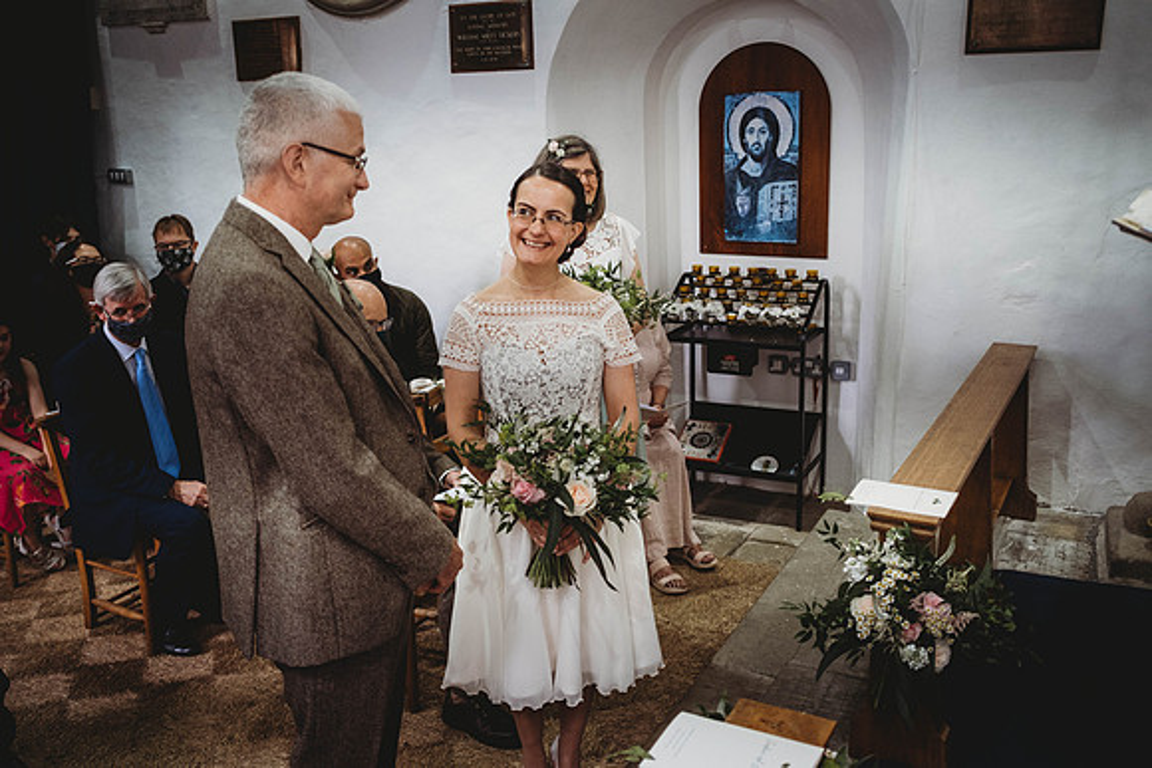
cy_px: 384
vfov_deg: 37.9
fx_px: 1120
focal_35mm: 35
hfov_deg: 54.4
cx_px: 576
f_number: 2
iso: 1600
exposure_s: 1/160
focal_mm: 23
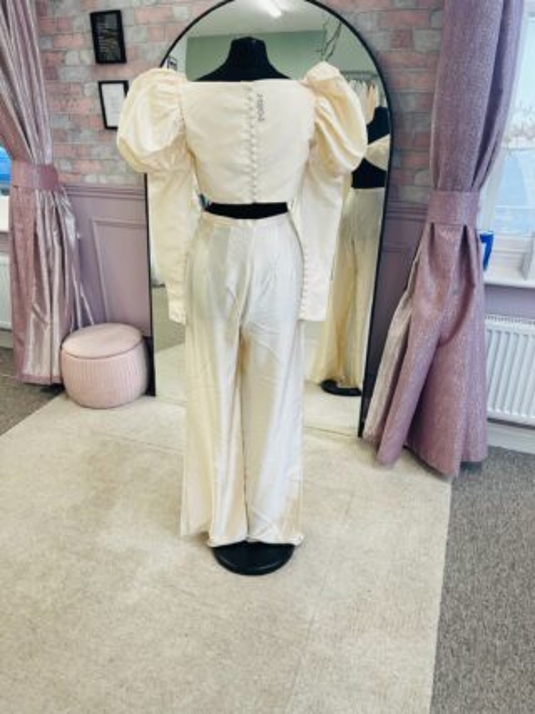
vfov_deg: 69.4
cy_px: 357
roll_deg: +0.2
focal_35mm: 25
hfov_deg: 54.9
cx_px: 268
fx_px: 515
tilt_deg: -26.4
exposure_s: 1/100
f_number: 1.6
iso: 80
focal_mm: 5.1
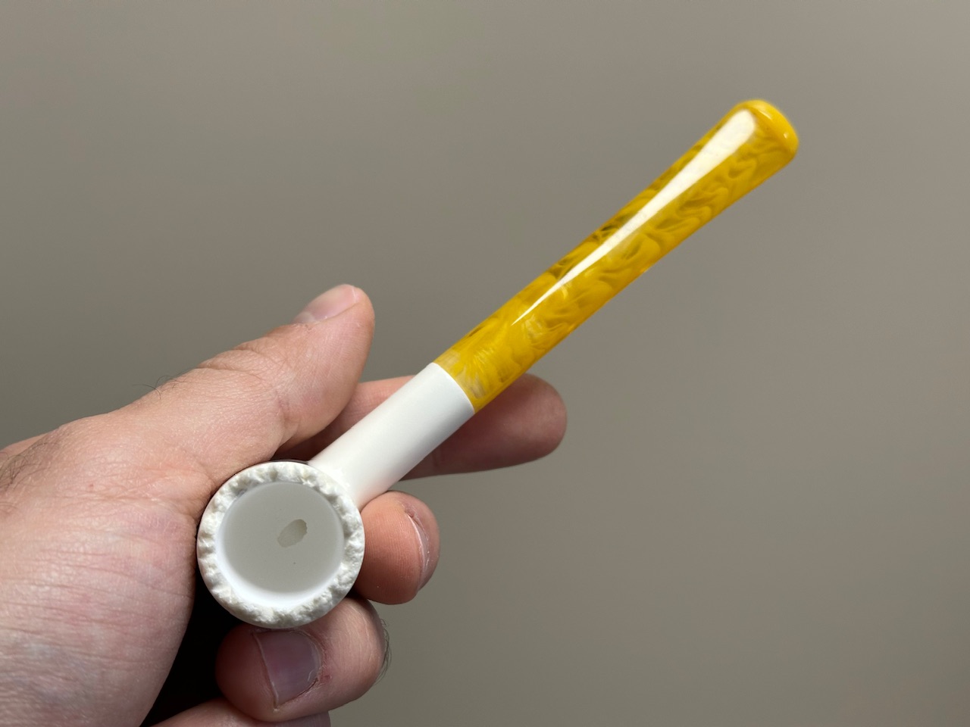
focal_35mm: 48
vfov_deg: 30.3
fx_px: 1345
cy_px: 364
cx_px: 485
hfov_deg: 39.7
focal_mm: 6.86
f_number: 1.78
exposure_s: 1/121
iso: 80
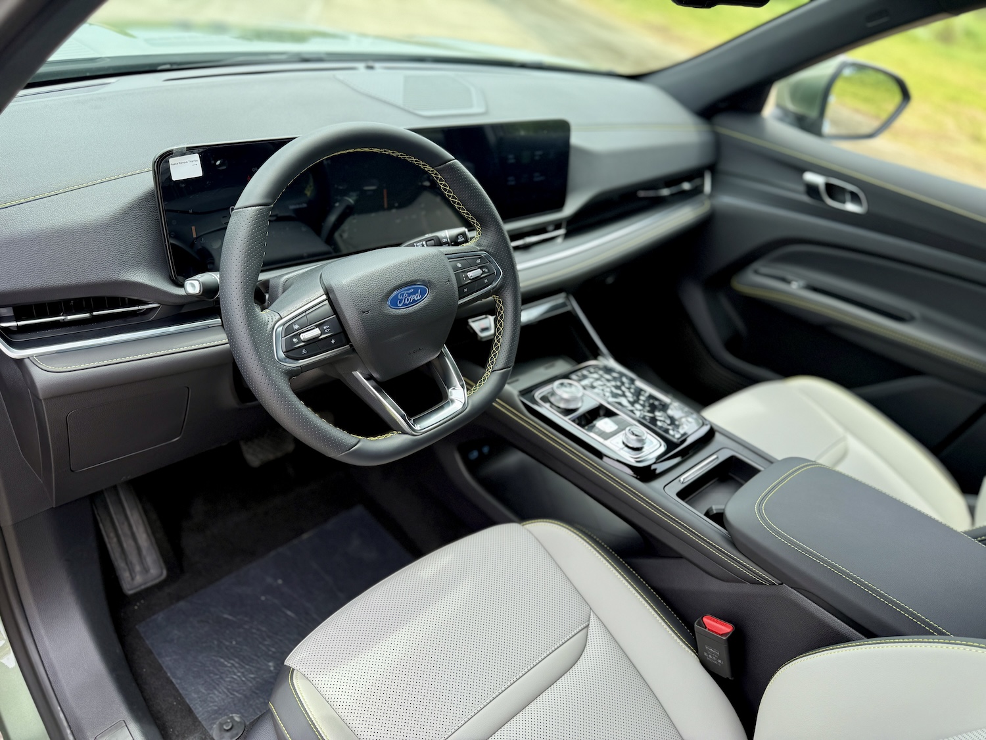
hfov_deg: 71.6
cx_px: 493
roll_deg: -12.6
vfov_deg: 56.8
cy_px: 370
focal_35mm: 24
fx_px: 684
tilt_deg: -32.5
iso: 80
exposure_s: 1/689
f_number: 1.78
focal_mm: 6.76
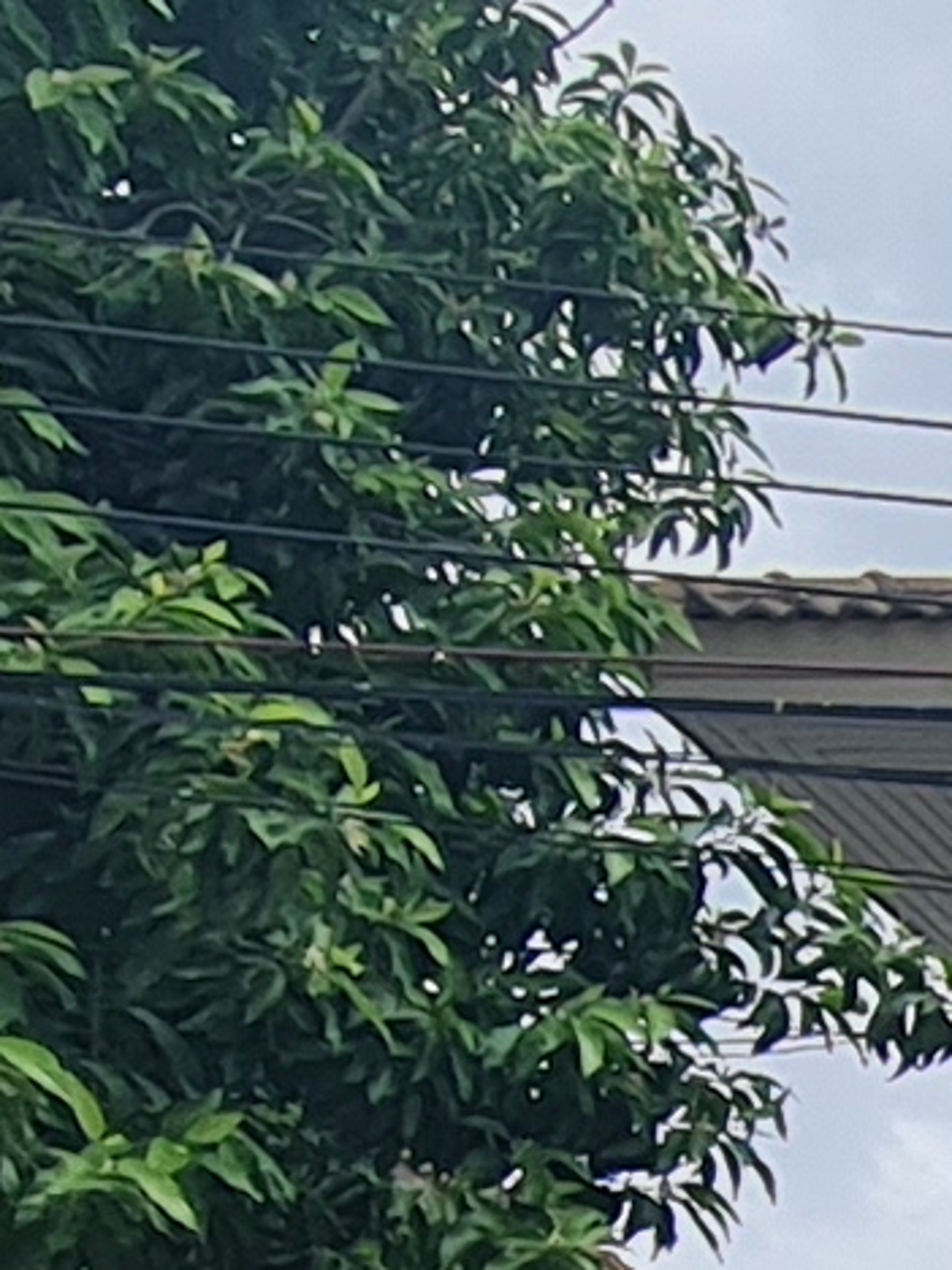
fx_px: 4070
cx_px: 2853
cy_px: 2399
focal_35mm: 111
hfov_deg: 10.0
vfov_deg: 15.0
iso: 64
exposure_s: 1/1680
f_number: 2.2
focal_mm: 2.2
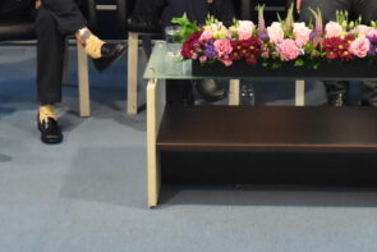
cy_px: -56
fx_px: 1254
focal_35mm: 120
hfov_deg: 17.1
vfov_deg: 11.2
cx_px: 234
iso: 3200
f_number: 3.8
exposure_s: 1/60
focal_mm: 23
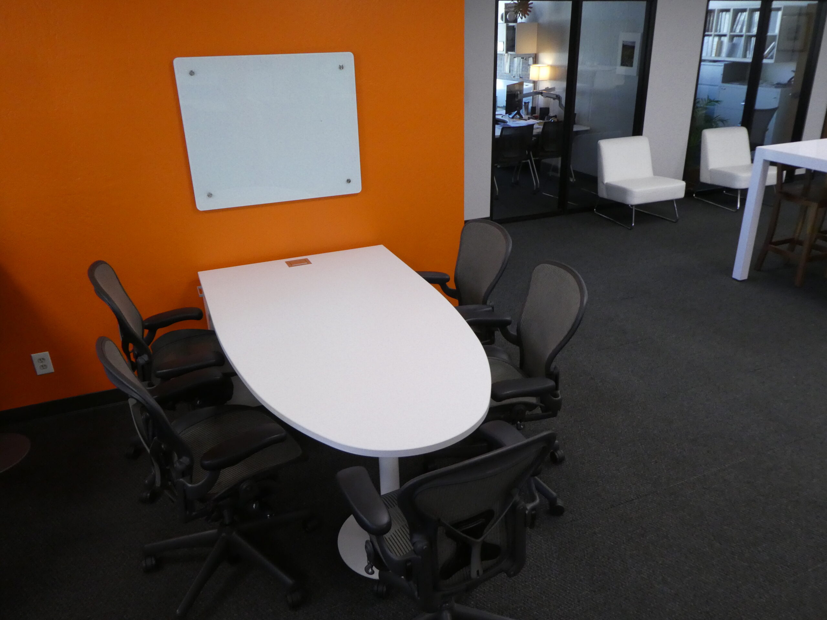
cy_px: 310
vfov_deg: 53.1
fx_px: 621
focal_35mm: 26
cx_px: 414
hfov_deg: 67.3
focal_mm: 4.7
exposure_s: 1/60
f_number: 3.4
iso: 500
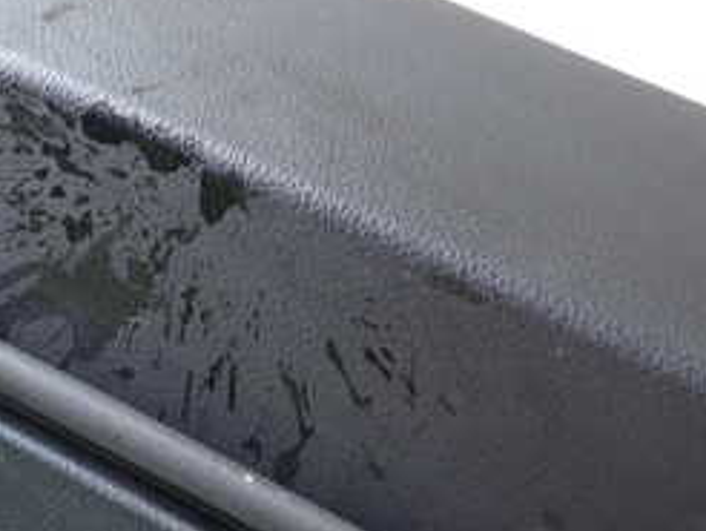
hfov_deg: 23.8
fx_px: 1592
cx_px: -14
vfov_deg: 18.9
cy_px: 189
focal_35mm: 78
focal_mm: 5.79
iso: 200
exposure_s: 1/60
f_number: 2.4
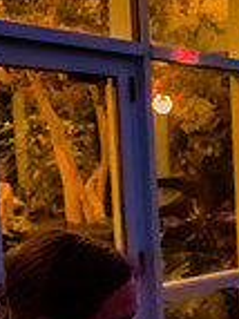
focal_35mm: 119
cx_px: 443
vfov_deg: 16.0
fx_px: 1097
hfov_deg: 11.5
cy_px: 364
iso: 6400
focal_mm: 24
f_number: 2.8
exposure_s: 1/100
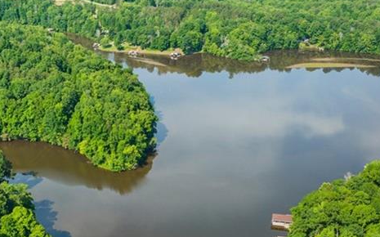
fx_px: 580
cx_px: 114
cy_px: 241
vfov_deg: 22.2
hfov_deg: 35.8
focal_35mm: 56
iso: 140
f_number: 2.8
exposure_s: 1/120
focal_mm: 12.29
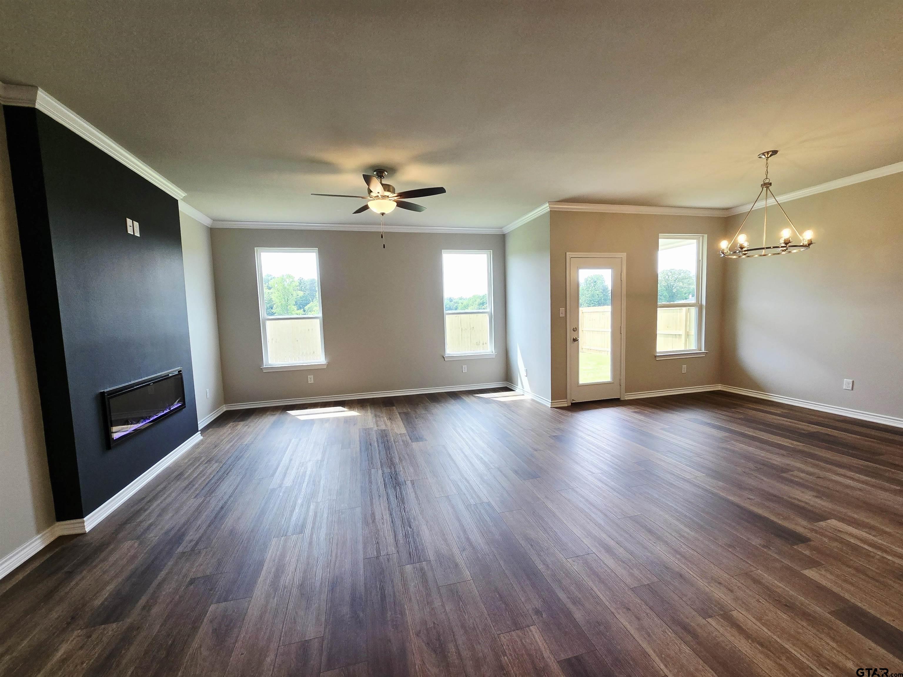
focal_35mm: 13
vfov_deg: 89.9
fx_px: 339
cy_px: 338
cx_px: 452
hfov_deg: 106.2
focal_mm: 2.2
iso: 64
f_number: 2.2
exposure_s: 1/120
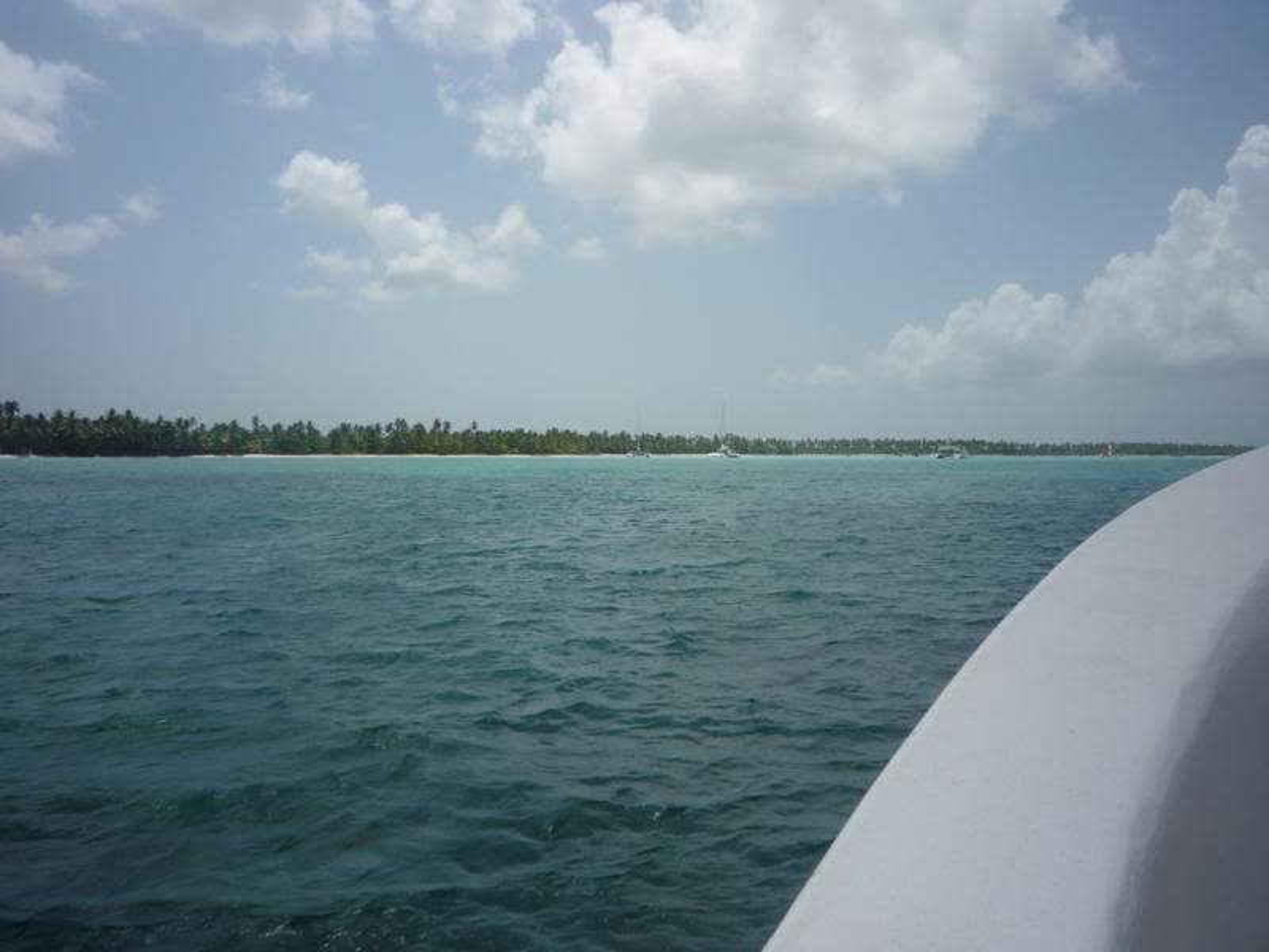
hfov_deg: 56.8
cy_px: 476
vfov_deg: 44.2
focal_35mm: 32
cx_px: 634
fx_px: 1173
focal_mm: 5.2
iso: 100
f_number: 6.3
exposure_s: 1/800
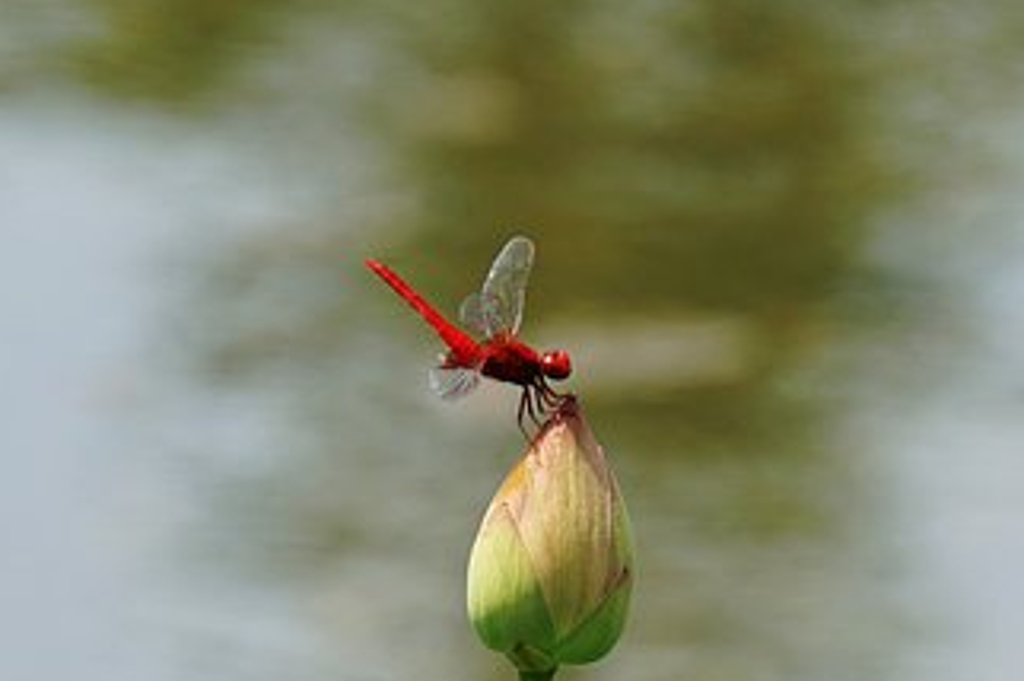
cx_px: 646
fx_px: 13554
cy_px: 530
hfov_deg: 4.3
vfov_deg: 2.9
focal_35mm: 477
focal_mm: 200
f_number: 6.3
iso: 125
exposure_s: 1/320
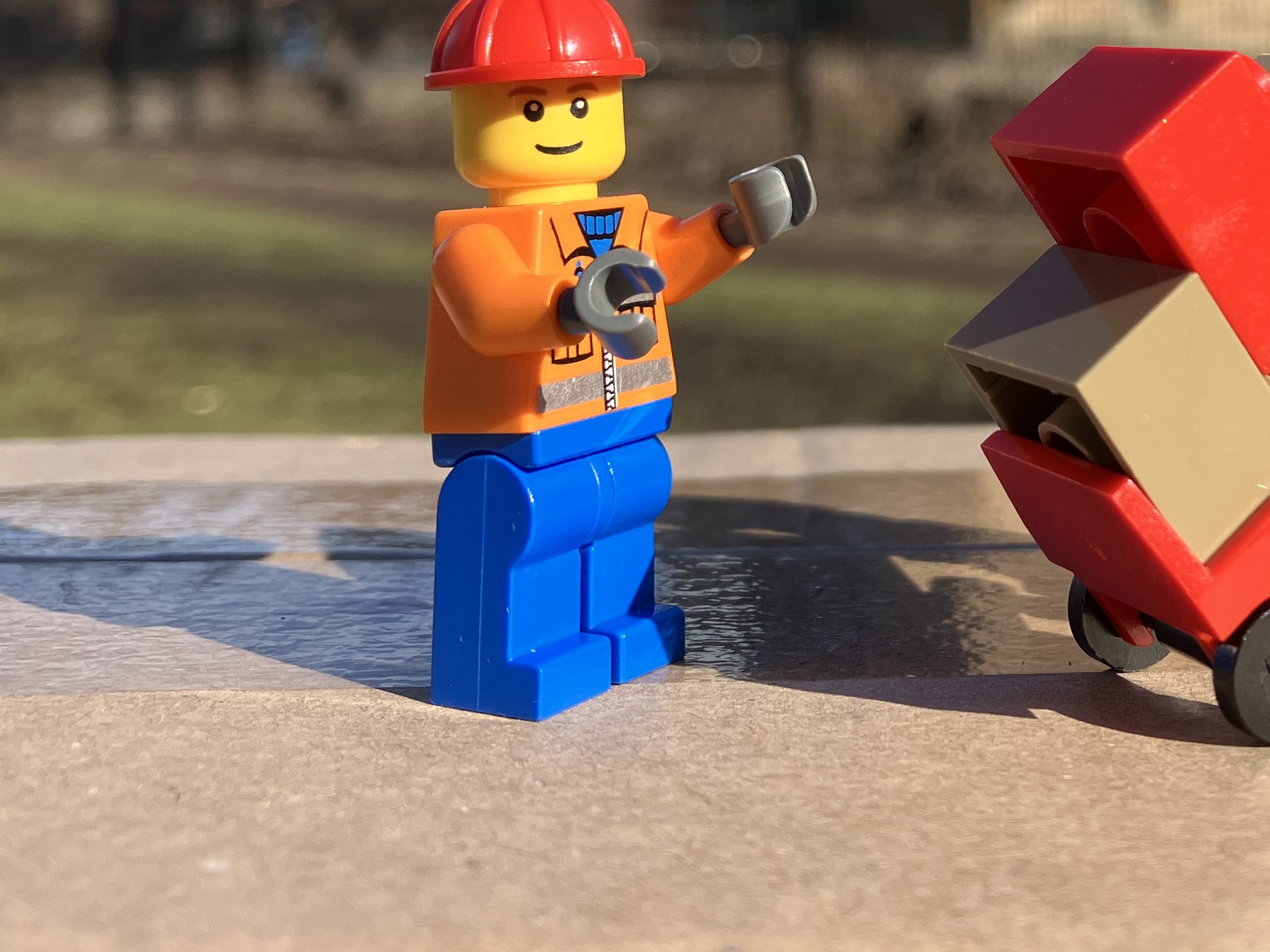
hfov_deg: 32.6
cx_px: 1060
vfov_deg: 24.5
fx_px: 2091
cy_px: 1
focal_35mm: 57
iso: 32
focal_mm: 3.99
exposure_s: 1/1869
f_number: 1.8
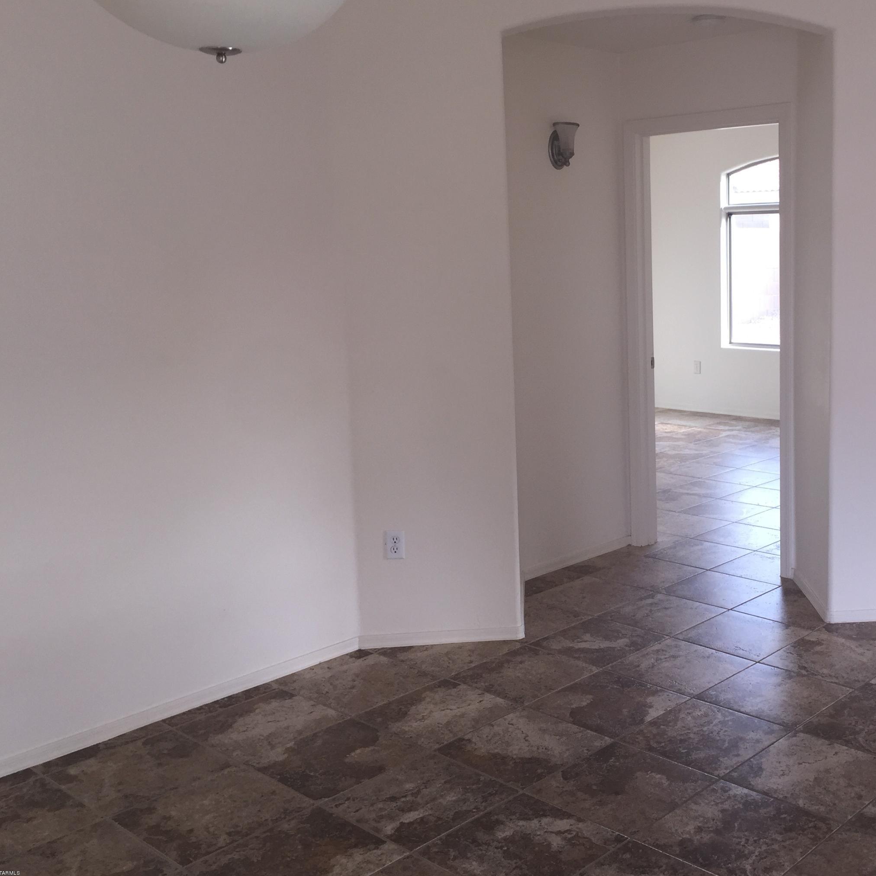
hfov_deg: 42.8
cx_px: 628
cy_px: 416
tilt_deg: -9.1
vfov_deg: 43.8
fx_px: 1088
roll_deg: +0.7
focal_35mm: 38
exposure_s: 1/40
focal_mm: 4.15
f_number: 2.2
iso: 40
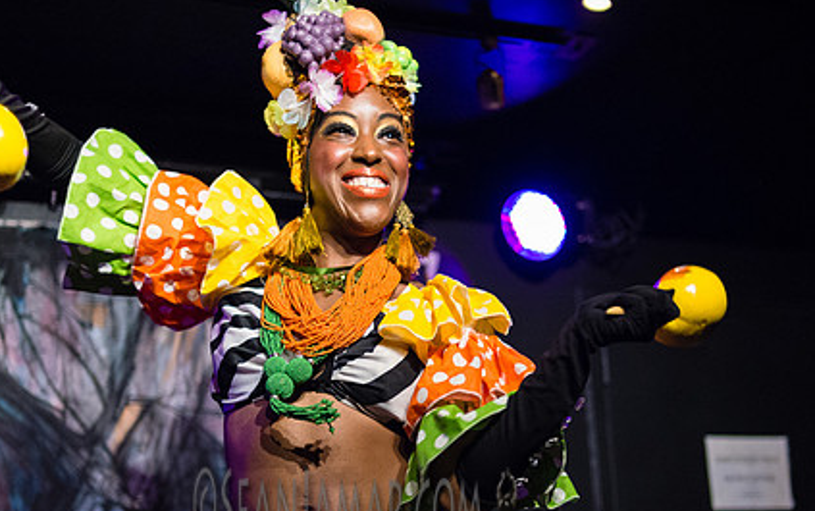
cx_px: 432
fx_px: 1222
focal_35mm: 55
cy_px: 374
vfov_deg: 23.4
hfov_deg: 36.9
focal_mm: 35
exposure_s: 1/400
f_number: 2
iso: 3200
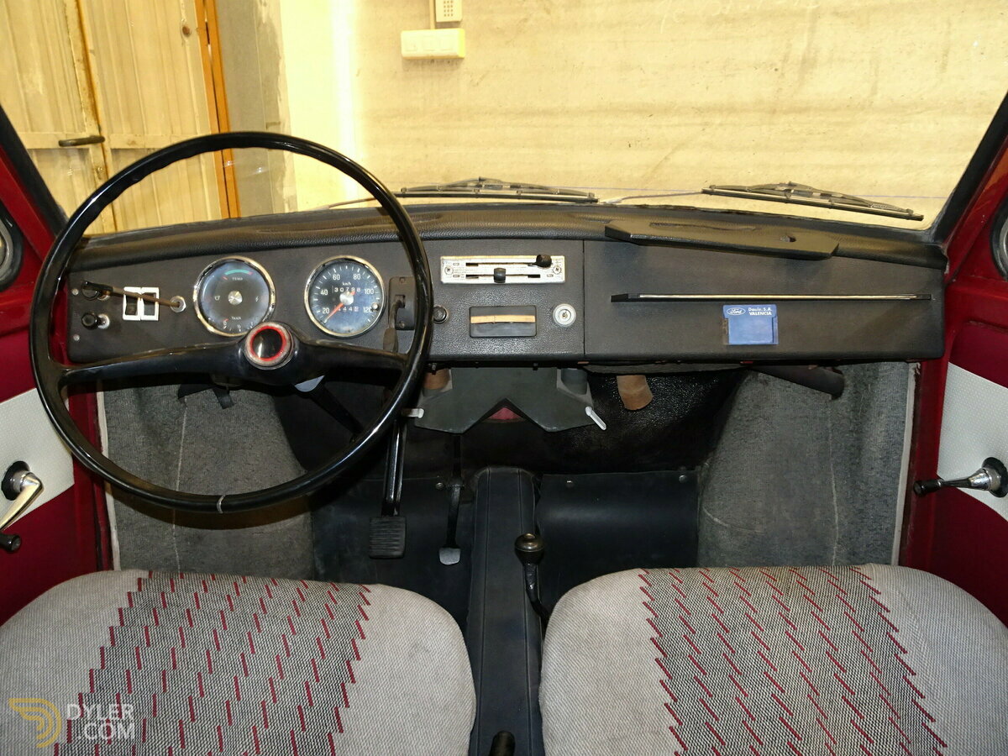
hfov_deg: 71.6
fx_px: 699
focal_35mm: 24
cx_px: 504
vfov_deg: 56.8
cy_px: 378
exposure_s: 1/4
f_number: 3.5
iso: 320
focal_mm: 4.1
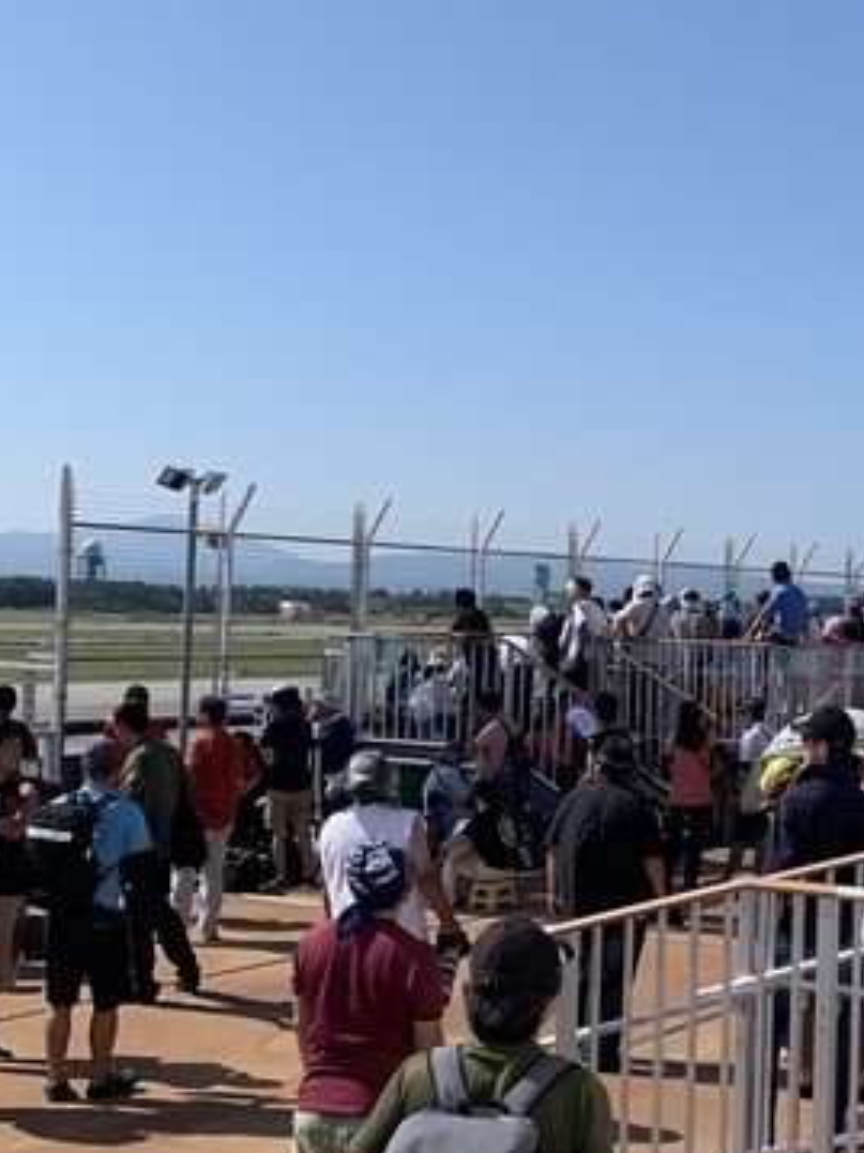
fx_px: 1931
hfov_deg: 24.4
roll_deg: -2.5
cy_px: 585
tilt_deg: +1.4
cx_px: 800
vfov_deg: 33.2
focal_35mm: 58
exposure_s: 1/2915
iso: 25
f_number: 1.8
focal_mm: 4.25
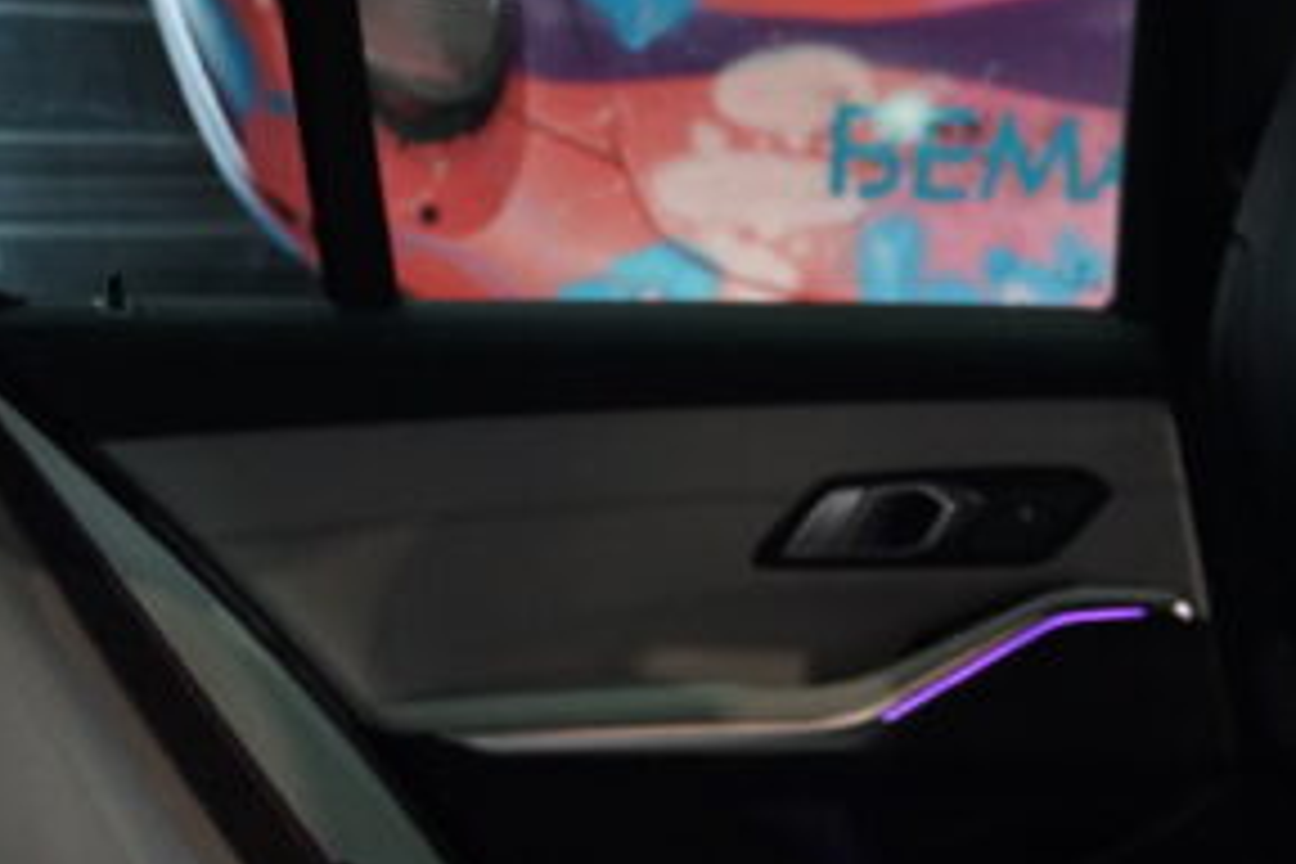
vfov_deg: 20.9
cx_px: 1638
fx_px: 2304
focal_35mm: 64
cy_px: 738
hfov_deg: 27.0
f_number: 2.8
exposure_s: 1/80
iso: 3200
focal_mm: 24
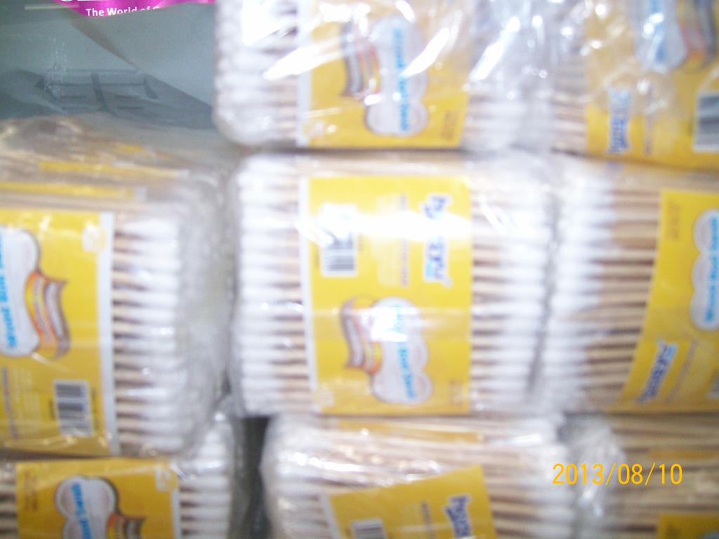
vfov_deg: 40.7
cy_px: 270
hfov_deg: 52.6
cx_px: 360
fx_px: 727
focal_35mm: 35
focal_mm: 5.8
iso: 200
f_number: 2.8
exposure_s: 1/64
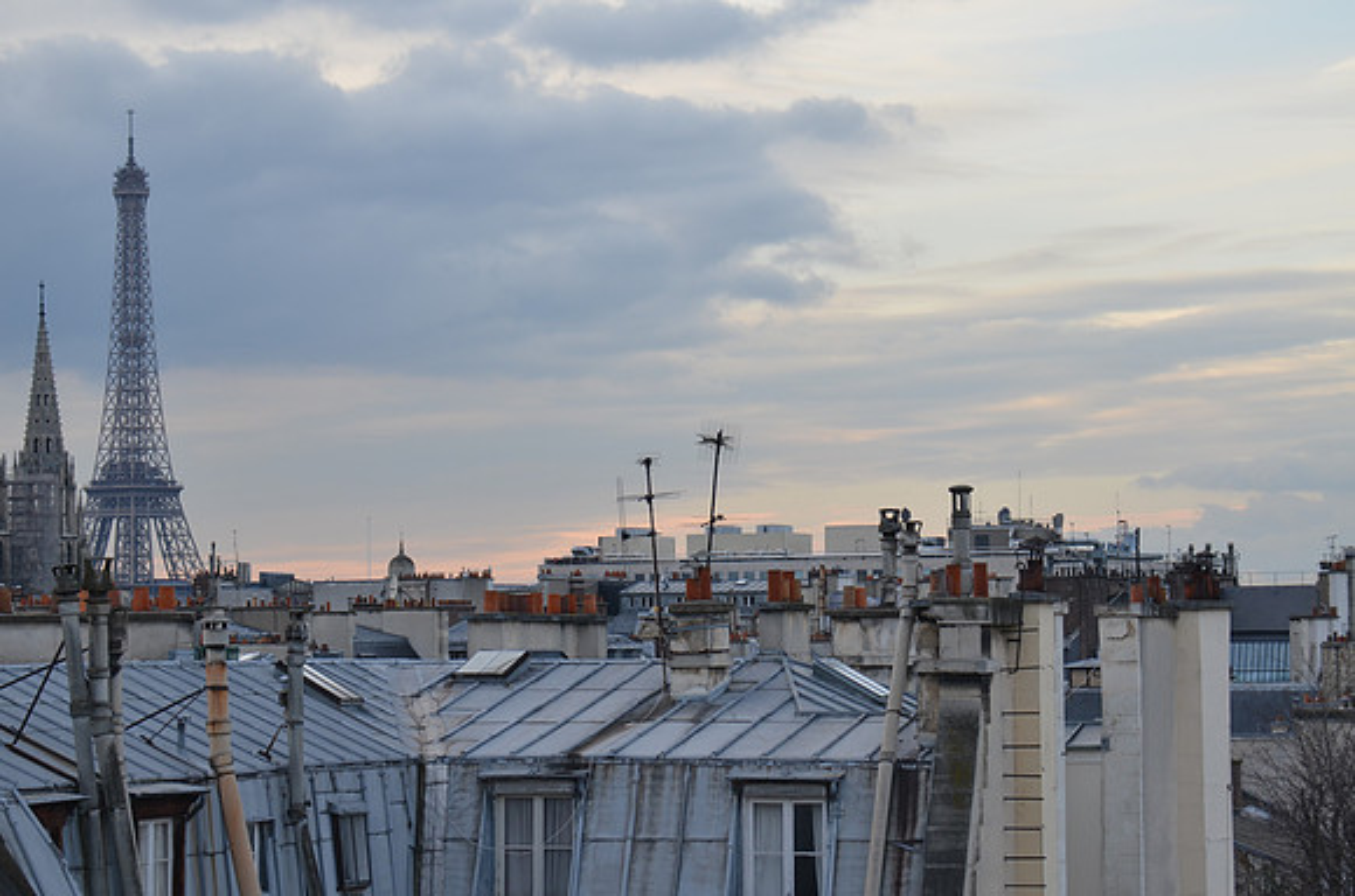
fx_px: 4056
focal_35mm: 108
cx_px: 678
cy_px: 448
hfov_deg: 19.0
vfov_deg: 12.6
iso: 200
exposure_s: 1/200
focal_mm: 72
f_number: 7.1
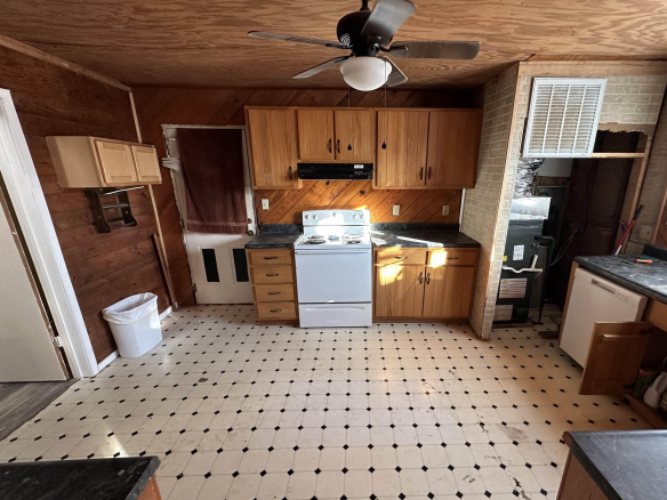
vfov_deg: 78.0
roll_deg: +0.0
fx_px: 308
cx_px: 369
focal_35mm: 16
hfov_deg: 94.1
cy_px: 264
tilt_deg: -17.3
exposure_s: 1/99
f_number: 2.2
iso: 200
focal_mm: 2.22
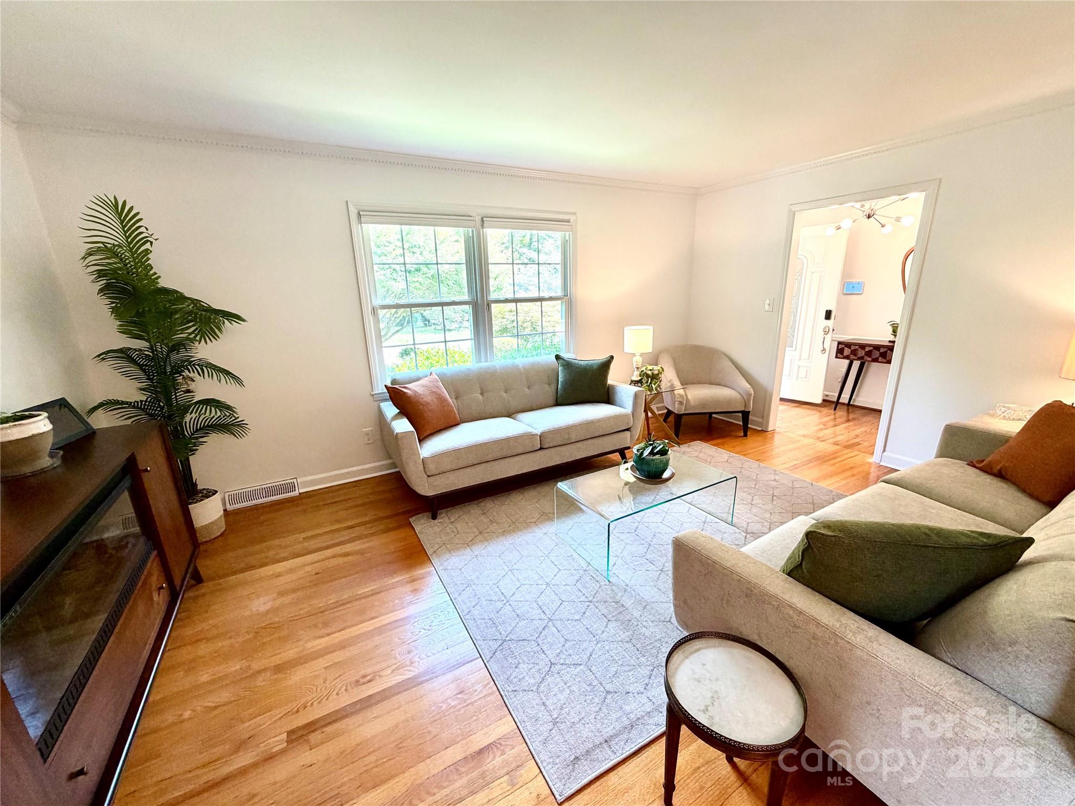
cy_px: 403
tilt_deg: -15.0
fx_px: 435
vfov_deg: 85.7
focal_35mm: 14
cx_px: 538
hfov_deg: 102.1
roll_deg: +2.0
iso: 200
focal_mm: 2.22
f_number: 2.2
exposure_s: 1/60
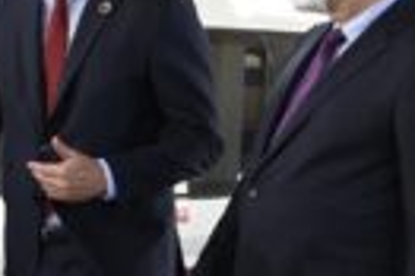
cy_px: 319
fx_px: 1428
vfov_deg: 10.9
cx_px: -222
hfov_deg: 15.2
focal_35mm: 124
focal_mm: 29
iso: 800
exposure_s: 1/320
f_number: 6.3
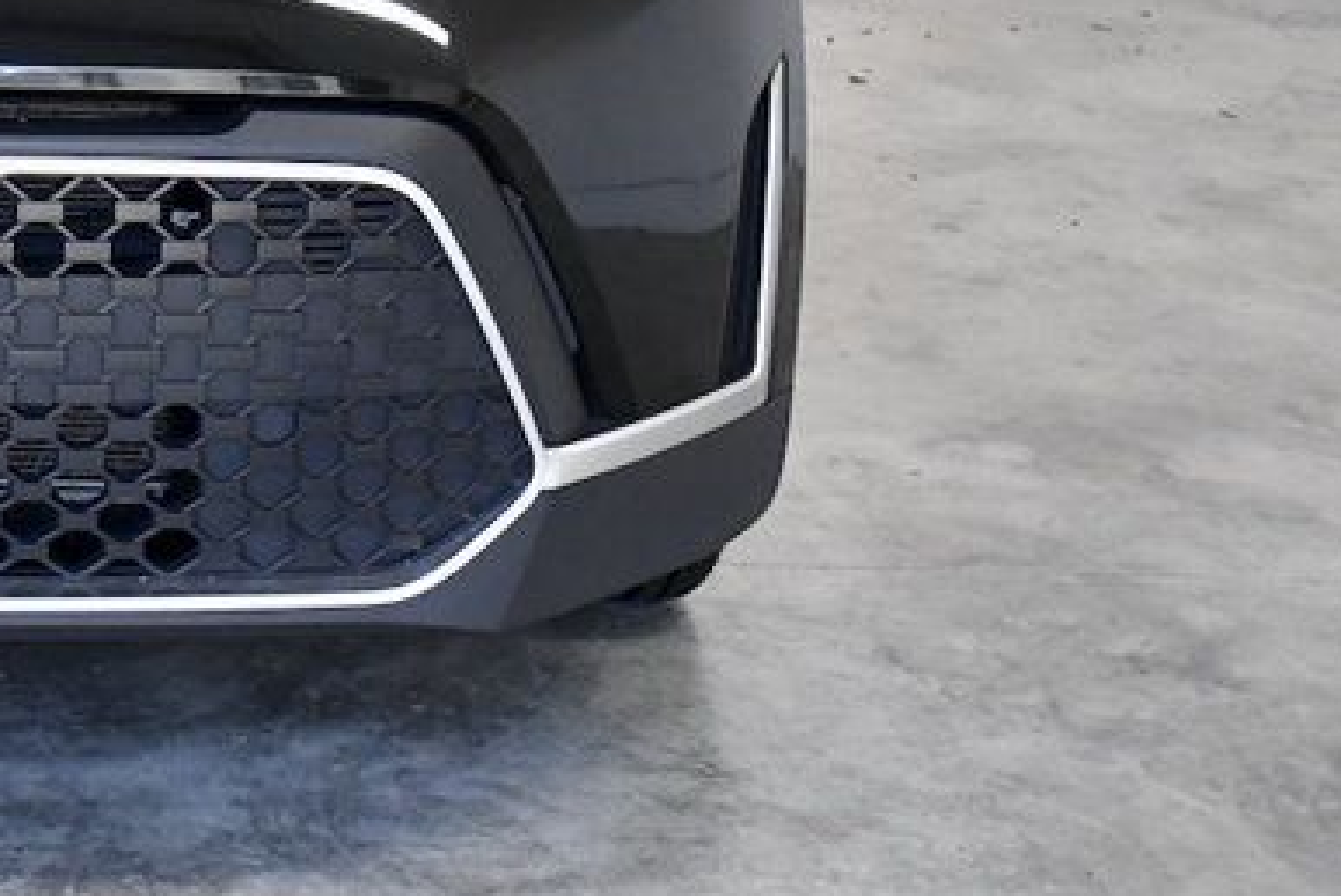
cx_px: -250
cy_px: -276
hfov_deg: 18.3
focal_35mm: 106
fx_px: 3951
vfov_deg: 12.5
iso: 2500
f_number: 4.5
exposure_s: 1/1250
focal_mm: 27
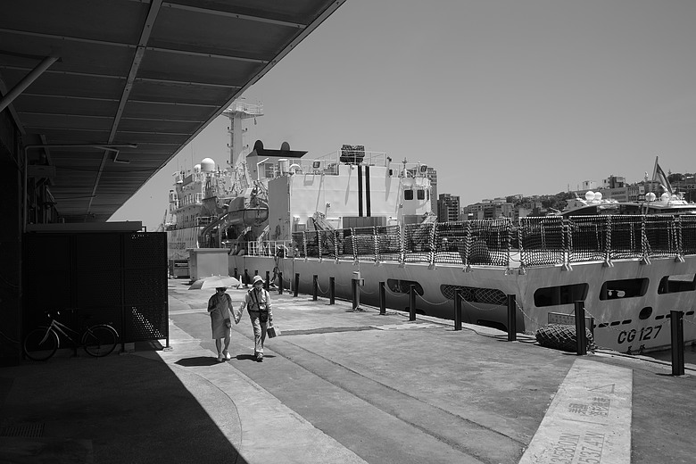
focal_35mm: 28
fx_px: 541
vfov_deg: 46.4
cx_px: 348
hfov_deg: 65.5
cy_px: 232
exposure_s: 1/500
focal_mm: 18.3
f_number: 2.8
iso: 160
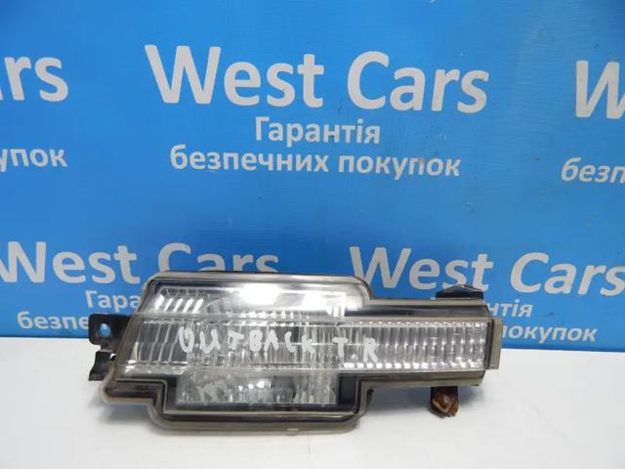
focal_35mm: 23
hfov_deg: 73.9
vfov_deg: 58.9
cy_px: 234
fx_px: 415
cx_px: 312
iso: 125
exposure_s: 1/30
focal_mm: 4
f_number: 3
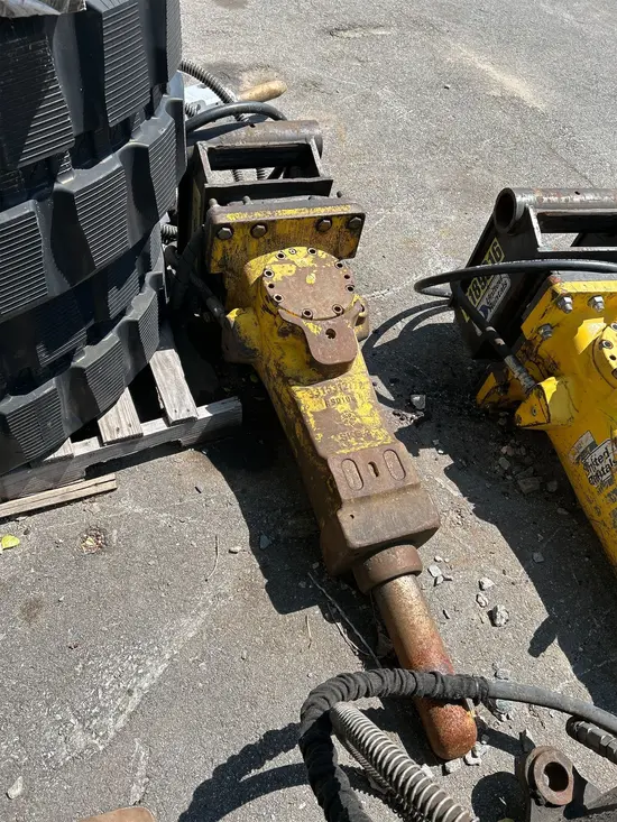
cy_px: 411
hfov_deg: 53.1
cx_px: 308
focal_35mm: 26
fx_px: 618
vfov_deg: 67.3
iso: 50
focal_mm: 5.7
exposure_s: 1/2513
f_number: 1.5
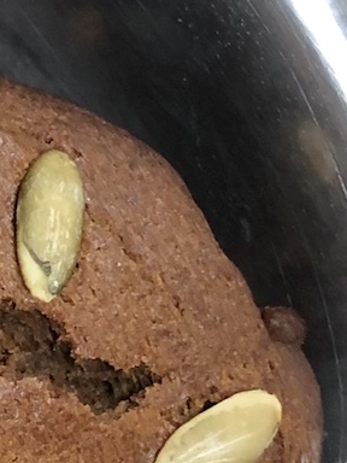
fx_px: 1951
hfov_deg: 9.6
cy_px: 412
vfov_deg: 13.4
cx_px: -296
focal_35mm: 146
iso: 32
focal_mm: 3.99
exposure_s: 1/30
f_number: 1.8
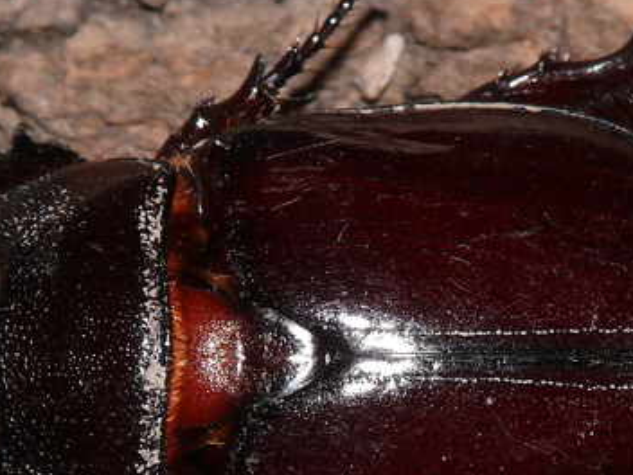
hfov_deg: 3.3
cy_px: 349
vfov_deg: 2.5
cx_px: 287
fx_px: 10990
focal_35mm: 601
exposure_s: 1/640
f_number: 11
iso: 100
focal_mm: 52.4
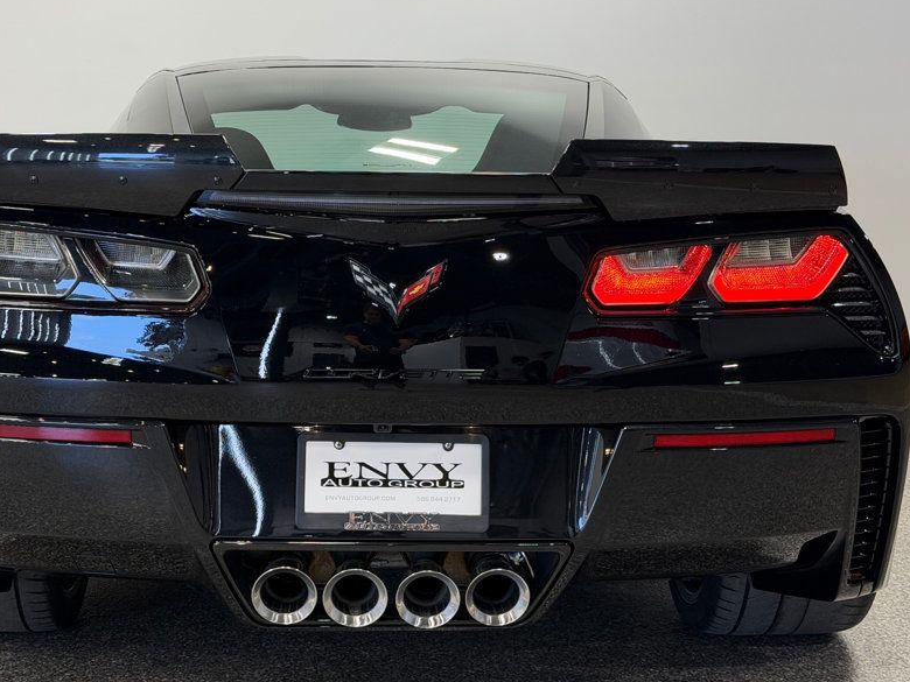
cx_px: 390
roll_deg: -0.8
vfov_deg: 23.3
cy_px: 328
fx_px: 1656
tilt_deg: -7.2
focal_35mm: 63
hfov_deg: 30.7
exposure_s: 1/137
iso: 50
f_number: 1.78
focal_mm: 6.76
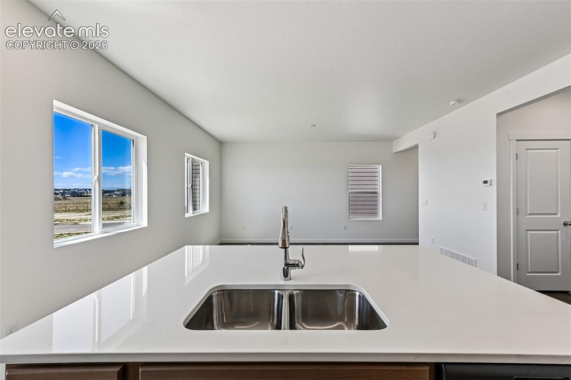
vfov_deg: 81.2
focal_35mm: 14
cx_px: 286
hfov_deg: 104.3
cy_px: 190
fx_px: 222
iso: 72
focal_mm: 14
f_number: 11
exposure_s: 1/15
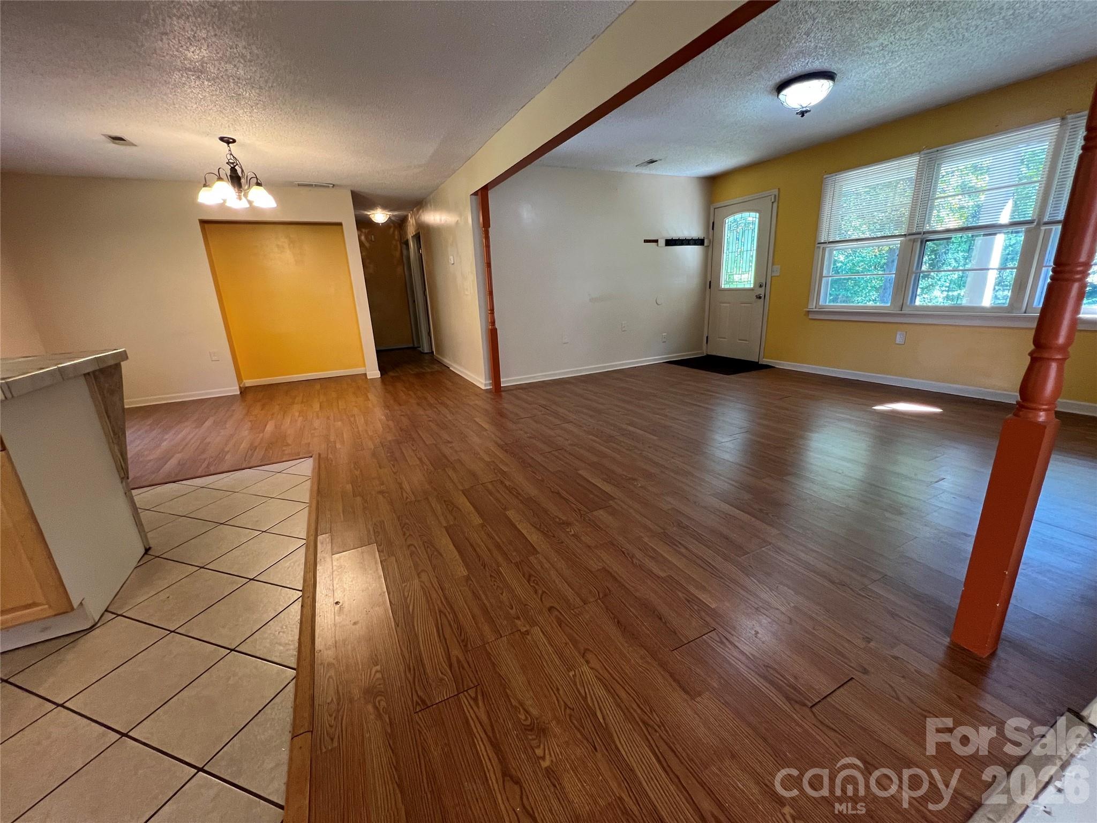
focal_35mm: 13
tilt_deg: -16.4
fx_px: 412
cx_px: 548
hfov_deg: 106.2
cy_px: 412
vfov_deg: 89.9
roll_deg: +2.7
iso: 200
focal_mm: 1.57
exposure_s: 1/60
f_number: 1.8
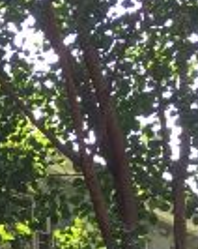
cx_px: -224
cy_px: 381
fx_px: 1094
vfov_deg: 12.3
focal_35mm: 149
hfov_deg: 9.5
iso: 25
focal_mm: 4.15
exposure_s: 1/100
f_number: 2.2
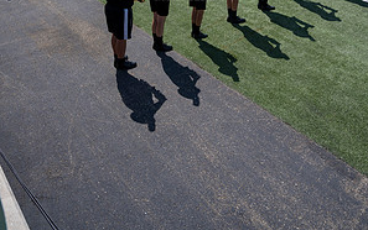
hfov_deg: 52.7
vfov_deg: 30.2
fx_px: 371
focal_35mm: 37
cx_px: 185
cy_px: -35
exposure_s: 1/1600
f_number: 5
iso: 200
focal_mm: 24
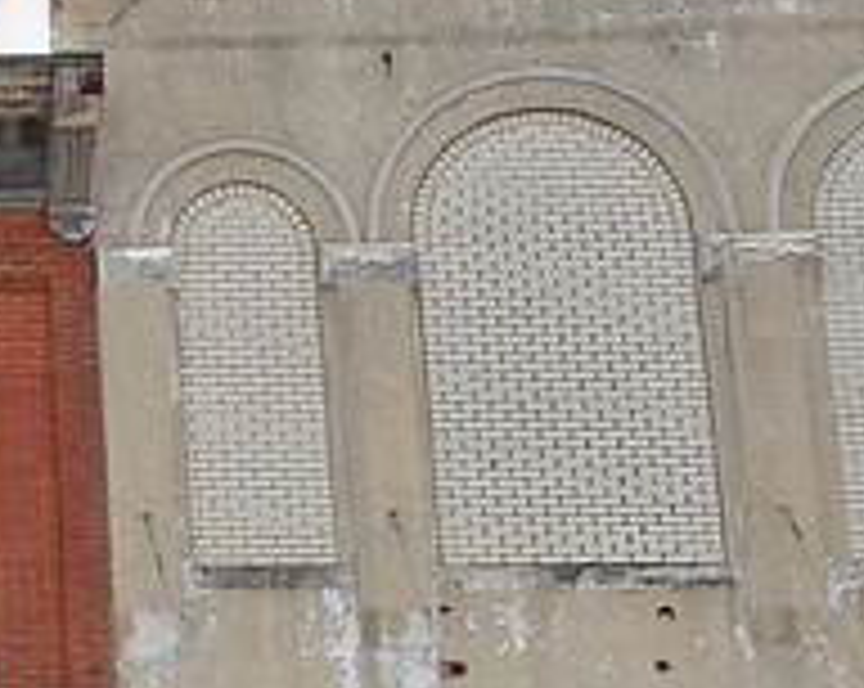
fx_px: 2604
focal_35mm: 102
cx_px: -387
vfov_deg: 14.8
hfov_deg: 17.2
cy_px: 663
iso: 200
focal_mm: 24
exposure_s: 1/250
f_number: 8
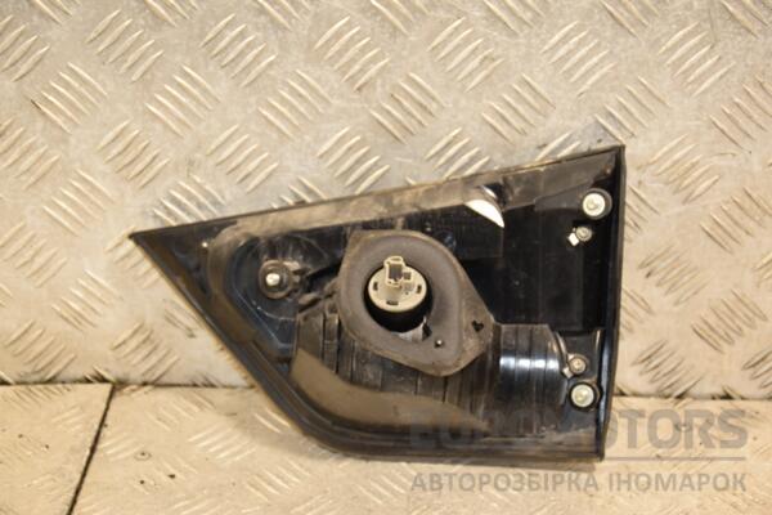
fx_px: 1866
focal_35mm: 87
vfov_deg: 15.7
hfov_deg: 23.4
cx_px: 386
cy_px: 258
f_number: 5
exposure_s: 1/100
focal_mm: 58
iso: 800
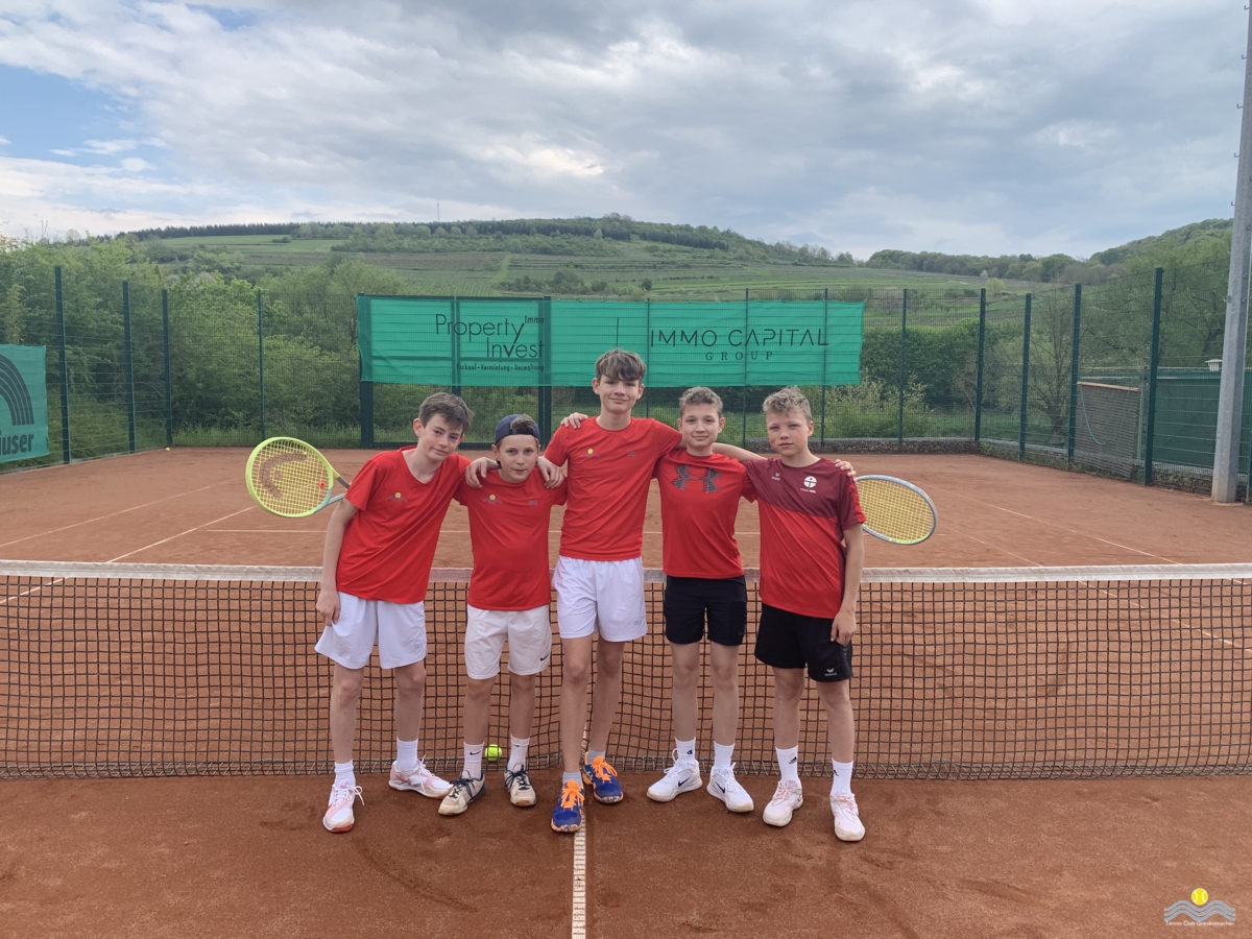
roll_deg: -2.5
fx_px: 940
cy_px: 470
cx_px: 626
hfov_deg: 67.3
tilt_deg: -3.1
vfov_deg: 53.1
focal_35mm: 26
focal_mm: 4.25
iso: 25
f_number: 1.8
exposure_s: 1/605
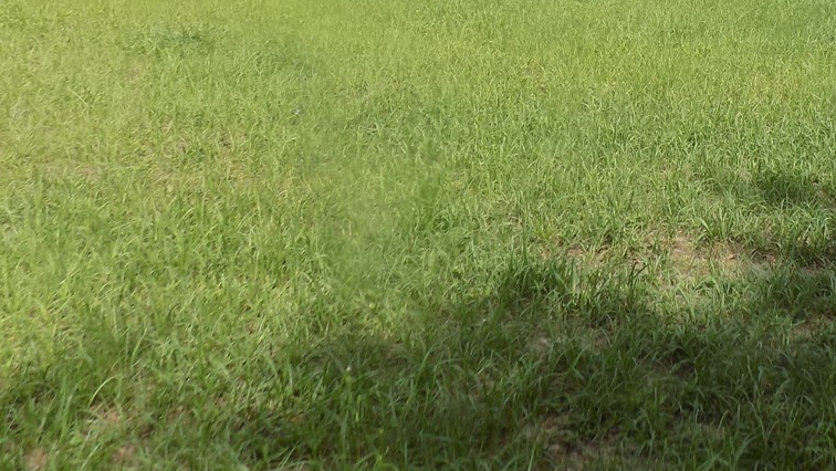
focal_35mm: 53
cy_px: -57
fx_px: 1175
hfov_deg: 36.9
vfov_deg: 21.4
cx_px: 741
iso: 80
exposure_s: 1/640
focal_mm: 4
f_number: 3.1
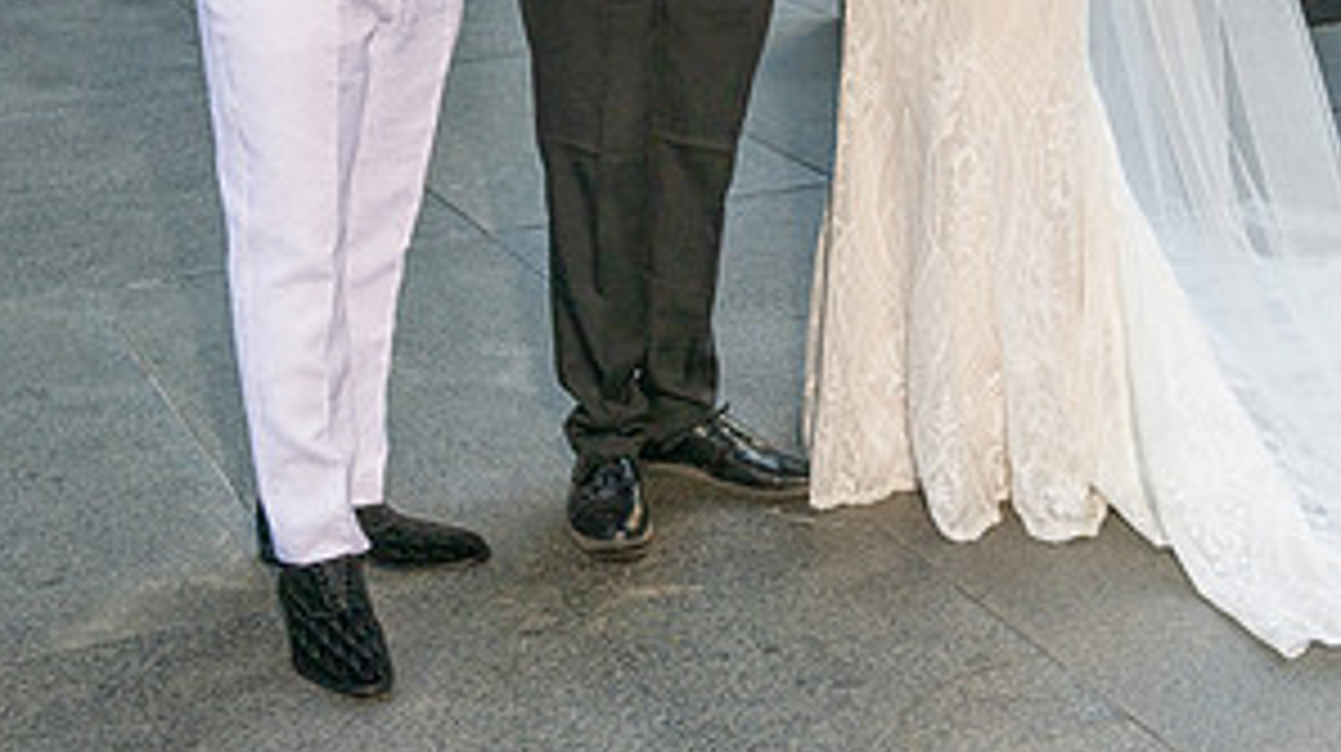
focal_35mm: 76
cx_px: 704
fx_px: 2700
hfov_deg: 27.9
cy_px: -176
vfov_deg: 15.2
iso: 400
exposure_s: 1/200
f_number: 5.6
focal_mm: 32
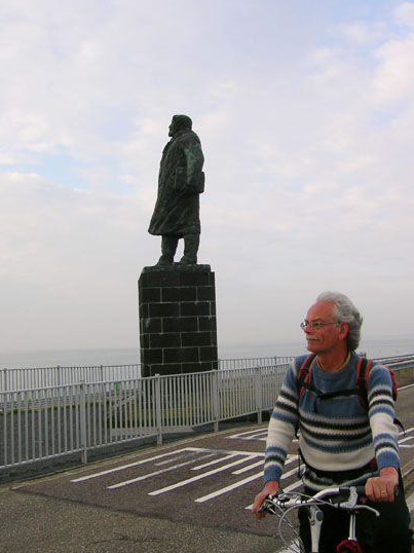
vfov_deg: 49.0
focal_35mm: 38
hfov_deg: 37.7
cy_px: 286
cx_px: 219
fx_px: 606
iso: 50
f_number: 4.9
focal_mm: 5.7
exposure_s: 1/108
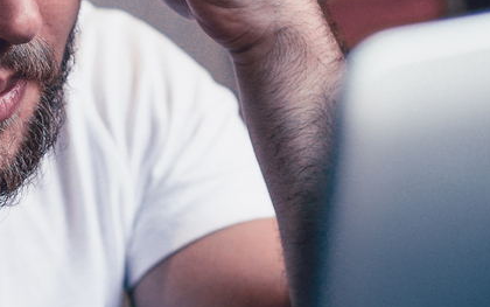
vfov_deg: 7.3
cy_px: 140
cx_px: 181
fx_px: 2405
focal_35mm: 180
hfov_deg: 11.6
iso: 320
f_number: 2
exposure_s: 1/100
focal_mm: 35
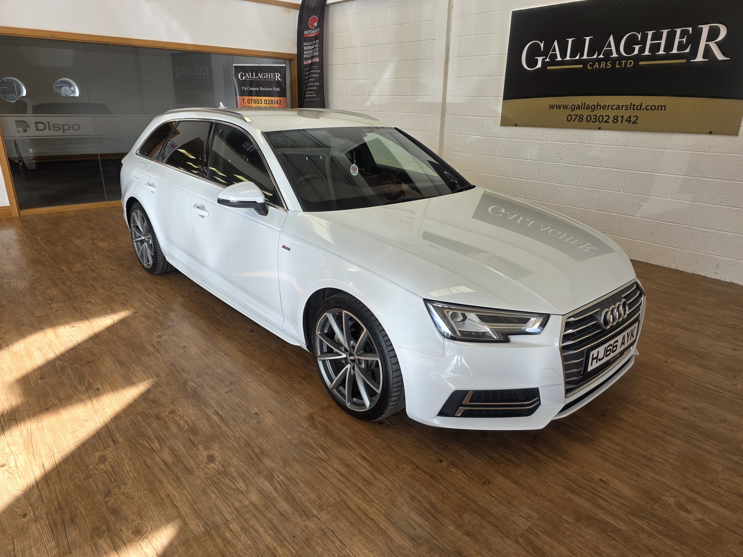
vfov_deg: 58.9
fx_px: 494
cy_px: 278
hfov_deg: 73.9
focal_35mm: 23
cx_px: 372
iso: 20
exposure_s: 1/100
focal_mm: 6.3
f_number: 1.7
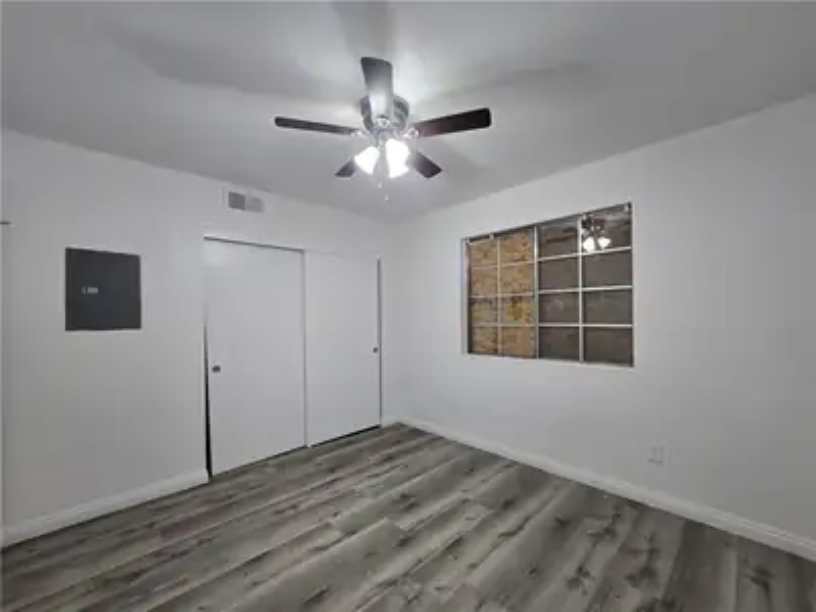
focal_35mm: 13
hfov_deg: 106.2
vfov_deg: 89.9
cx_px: 408
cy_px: 306
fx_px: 306
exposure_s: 1/60
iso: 200
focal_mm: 2.2
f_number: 2.2
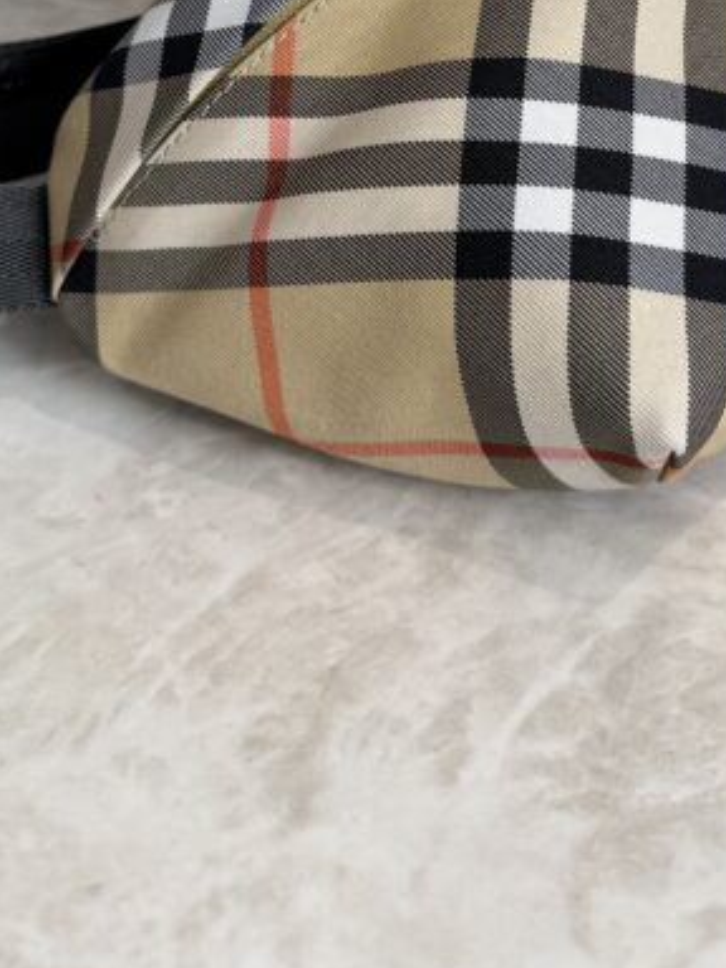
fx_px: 1398
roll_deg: -0.2
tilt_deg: -20.3
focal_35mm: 50
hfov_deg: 28.8
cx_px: 504
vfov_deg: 34.5
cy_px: -15
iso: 100
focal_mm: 6.76
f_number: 1.78
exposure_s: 1/120
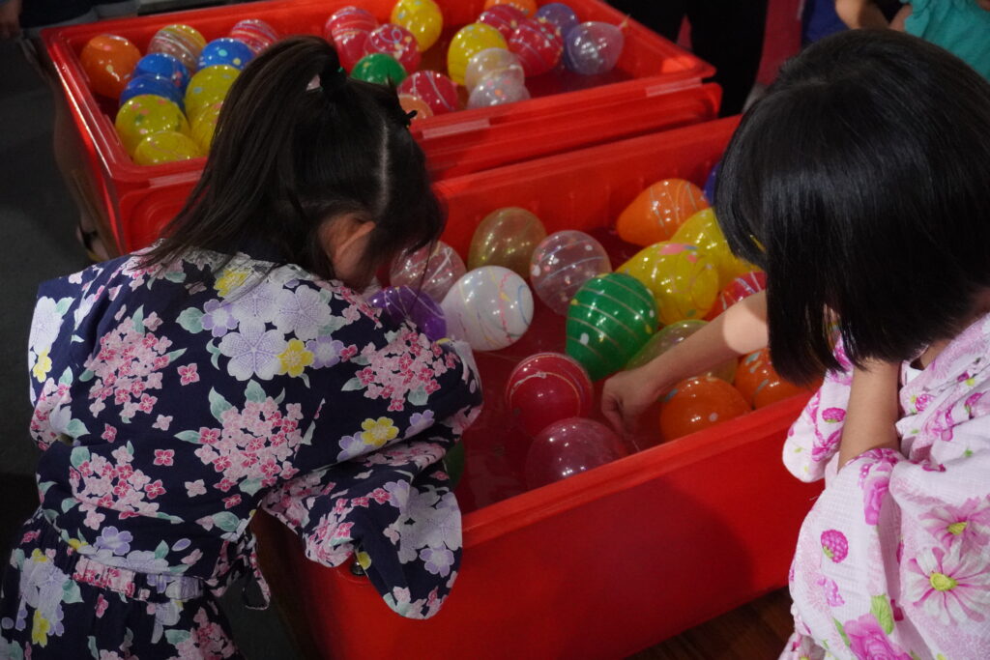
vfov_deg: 35.5
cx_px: 495
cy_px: 330
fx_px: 1031
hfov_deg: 51.3
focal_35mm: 38
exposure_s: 1/100
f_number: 4.5
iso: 6400
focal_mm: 25
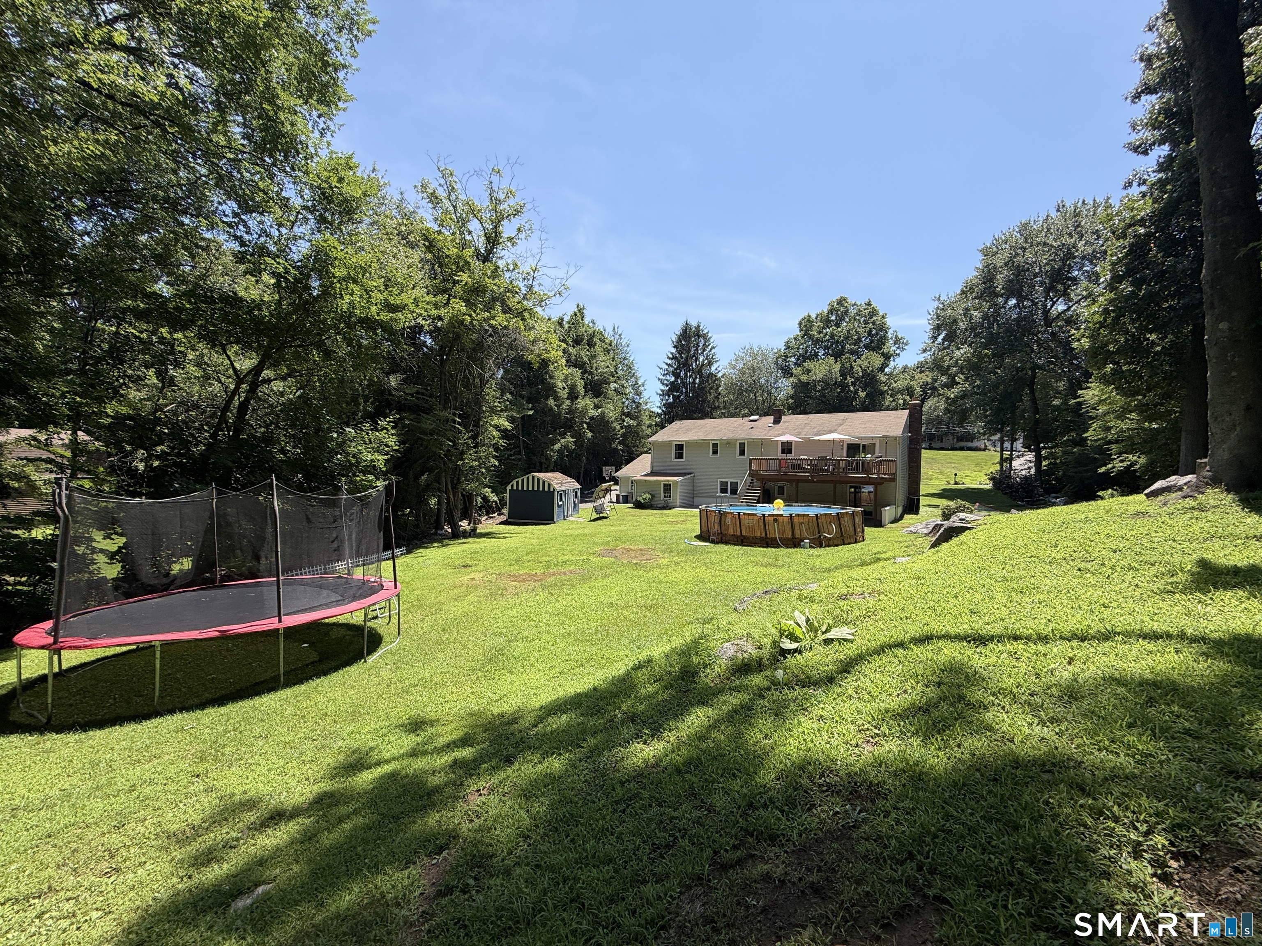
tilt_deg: -0.2
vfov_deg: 85.7
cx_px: 631
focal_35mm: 14
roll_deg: -0.3
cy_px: 473
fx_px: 510
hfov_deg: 102.1
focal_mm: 2.22
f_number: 2.2
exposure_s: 1/770
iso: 32
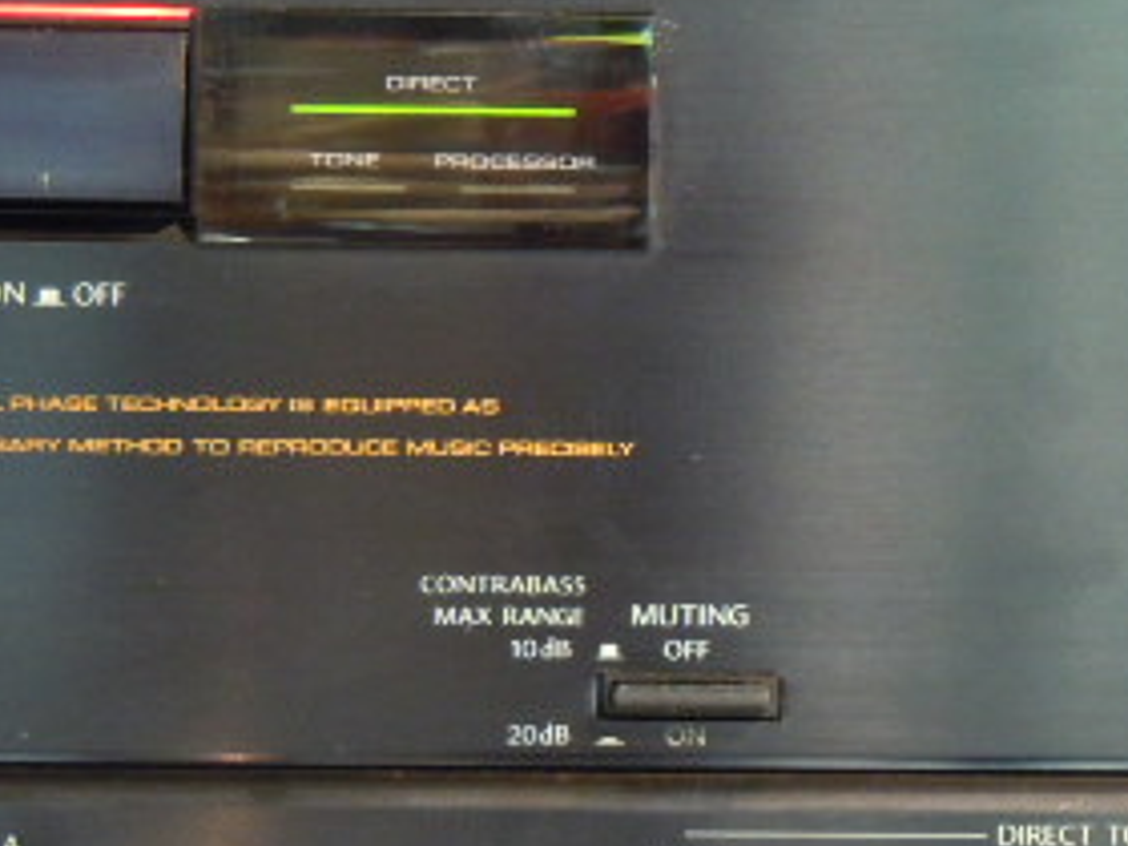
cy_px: 443
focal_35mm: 119
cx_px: 866
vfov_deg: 12.5
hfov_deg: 16.5
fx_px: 3878
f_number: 3.9
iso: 400
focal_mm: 9.3
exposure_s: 1/1.6
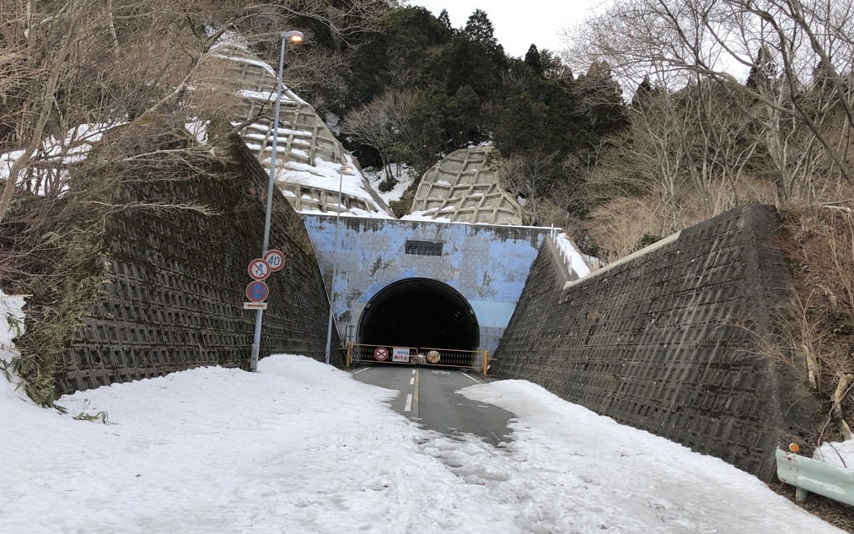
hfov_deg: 62.9
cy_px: 272
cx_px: 429
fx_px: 698
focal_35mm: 30
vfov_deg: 41.8
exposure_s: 1/716
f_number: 1.8
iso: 20
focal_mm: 4
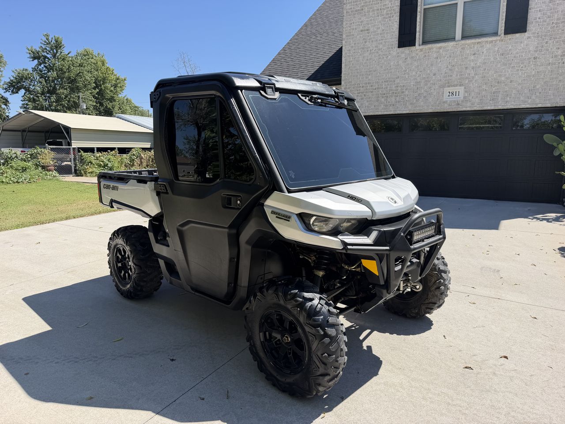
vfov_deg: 56.8
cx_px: 282
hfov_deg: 71.6
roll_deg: +0.8
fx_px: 392
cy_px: 212
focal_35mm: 24
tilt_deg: -8.9
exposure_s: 1/3425
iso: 80
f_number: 1.78
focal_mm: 6.76
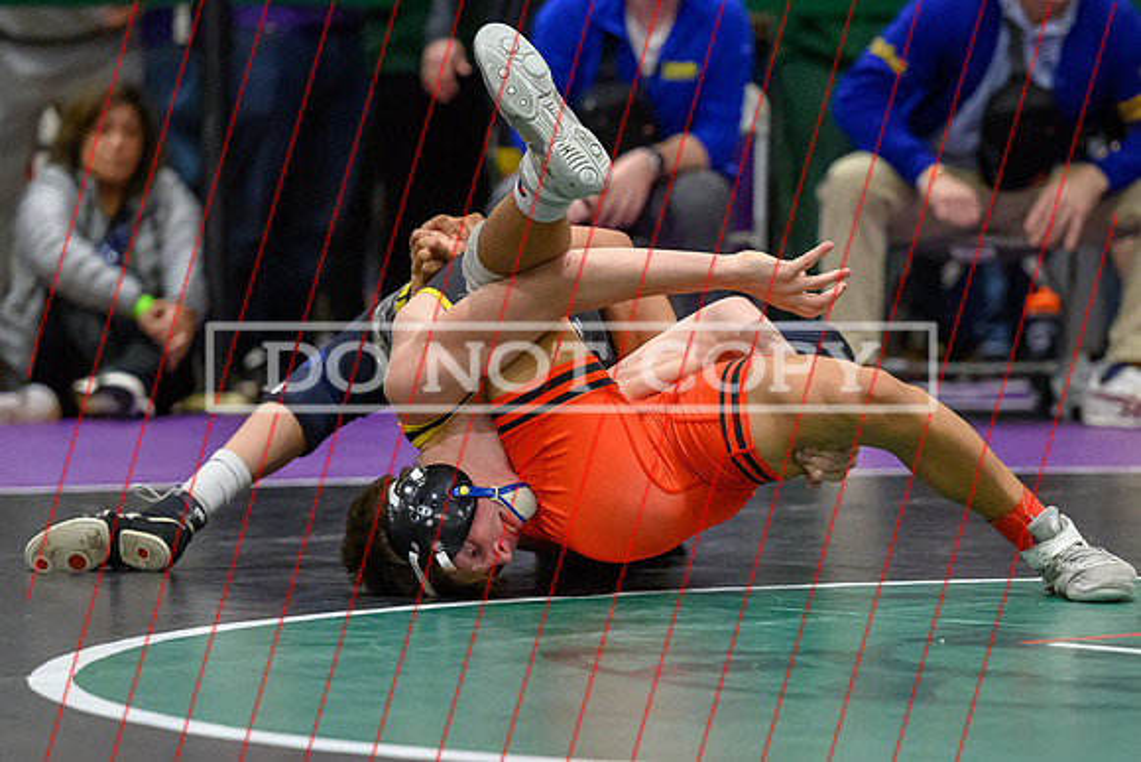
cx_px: 657
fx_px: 6927
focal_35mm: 219
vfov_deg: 6.3
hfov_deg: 9.4
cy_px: 541
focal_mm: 130
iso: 10000
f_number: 2.8
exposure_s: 1/800
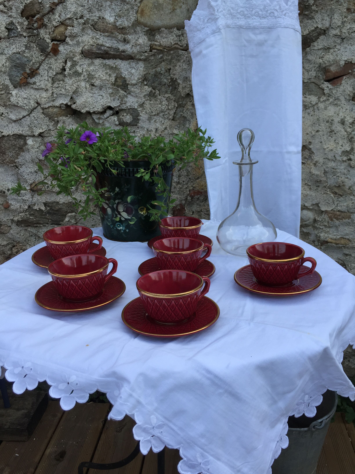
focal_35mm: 29
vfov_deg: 61.7
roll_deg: +2.0
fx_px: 397
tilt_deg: -18.4
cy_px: 237
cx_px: 178
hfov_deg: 48.2
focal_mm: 4.15
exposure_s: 1/534
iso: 32
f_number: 2.2
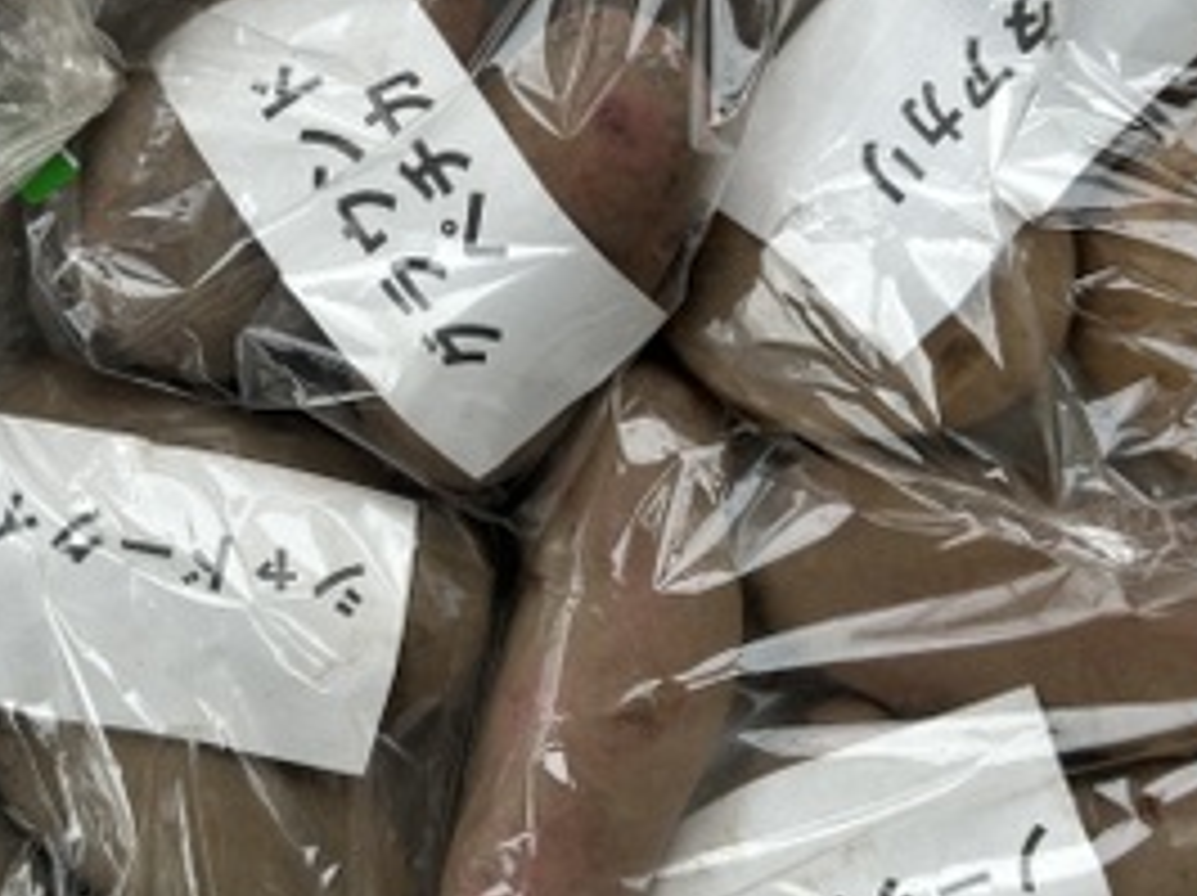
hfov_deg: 40.3
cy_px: 392
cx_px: 472
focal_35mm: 47
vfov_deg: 30.8
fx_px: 1624
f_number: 1.5
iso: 50
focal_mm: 5.7
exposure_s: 1/1449
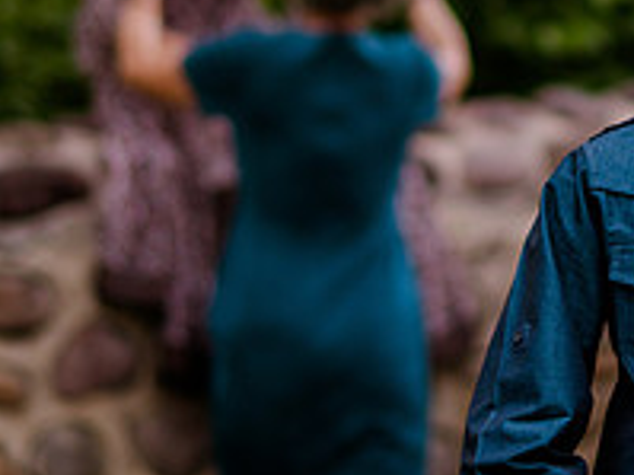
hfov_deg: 6.7
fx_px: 5381
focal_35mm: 294
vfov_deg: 5.0
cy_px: 56
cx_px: 513
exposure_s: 1/250
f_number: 2
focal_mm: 105
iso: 200
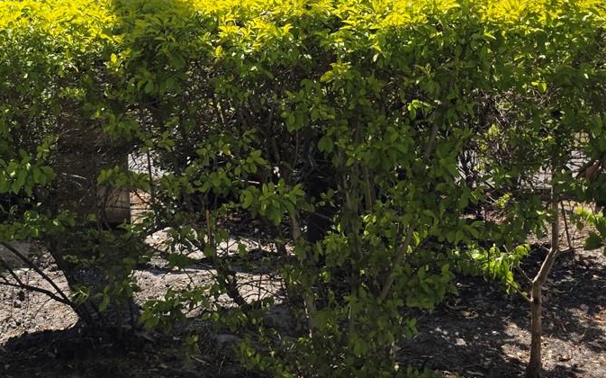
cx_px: 160
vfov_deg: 21.6
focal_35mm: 58
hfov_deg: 34.5
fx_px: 957
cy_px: 2
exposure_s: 1/4650
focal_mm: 6.3
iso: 80
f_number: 1.7
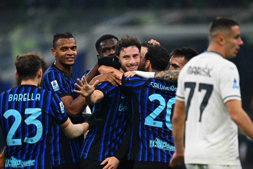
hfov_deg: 2.5
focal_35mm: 840
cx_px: 126
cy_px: 84
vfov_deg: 1.6
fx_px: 5904
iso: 3200
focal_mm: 560
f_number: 4
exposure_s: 1/1600
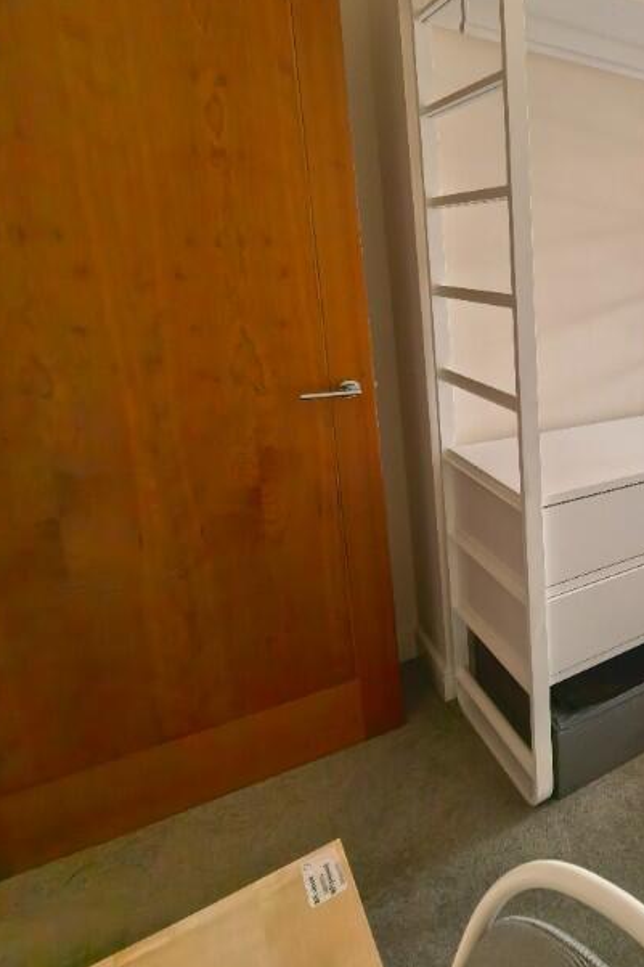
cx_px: 753
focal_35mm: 23
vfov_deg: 75.1
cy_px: 376
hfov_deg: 40.6
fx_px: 617
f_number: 2.2
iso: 100
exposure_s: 1/228
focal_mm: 1.95
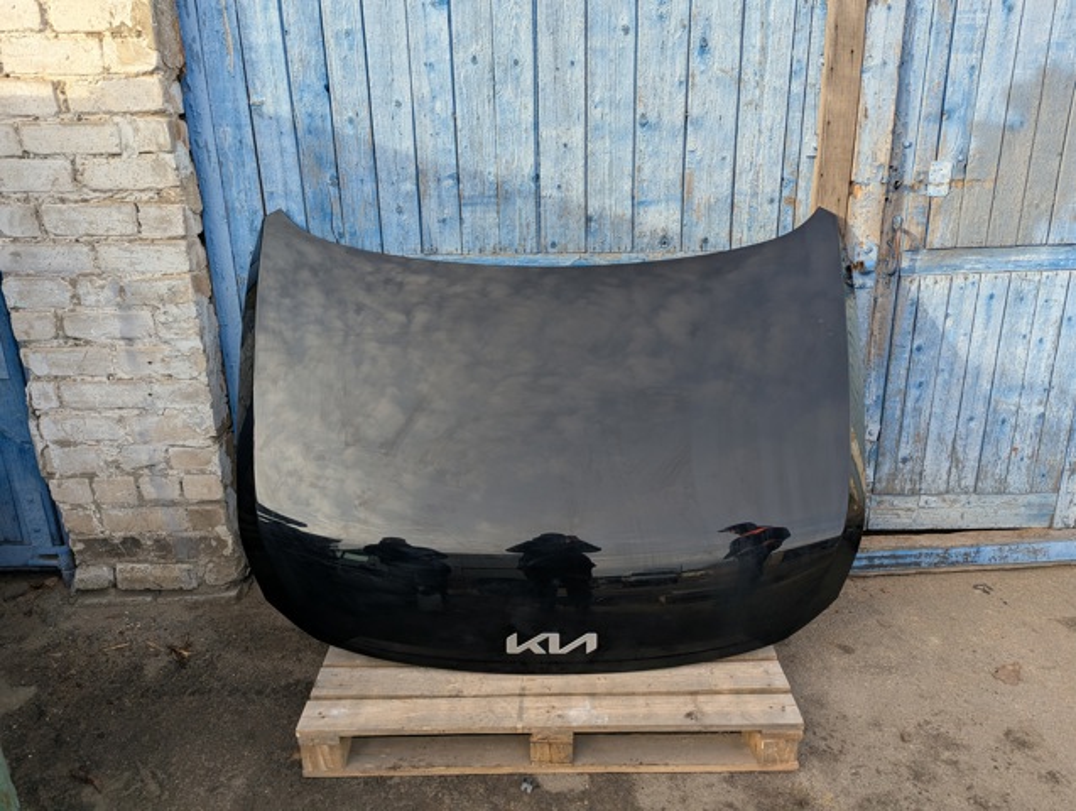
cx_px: 538
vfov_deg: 57.0
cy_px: 406
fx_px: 747
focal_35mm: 24
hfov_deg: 71.5
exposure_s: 1/472
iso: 43
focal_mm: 6.81
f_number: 1.85
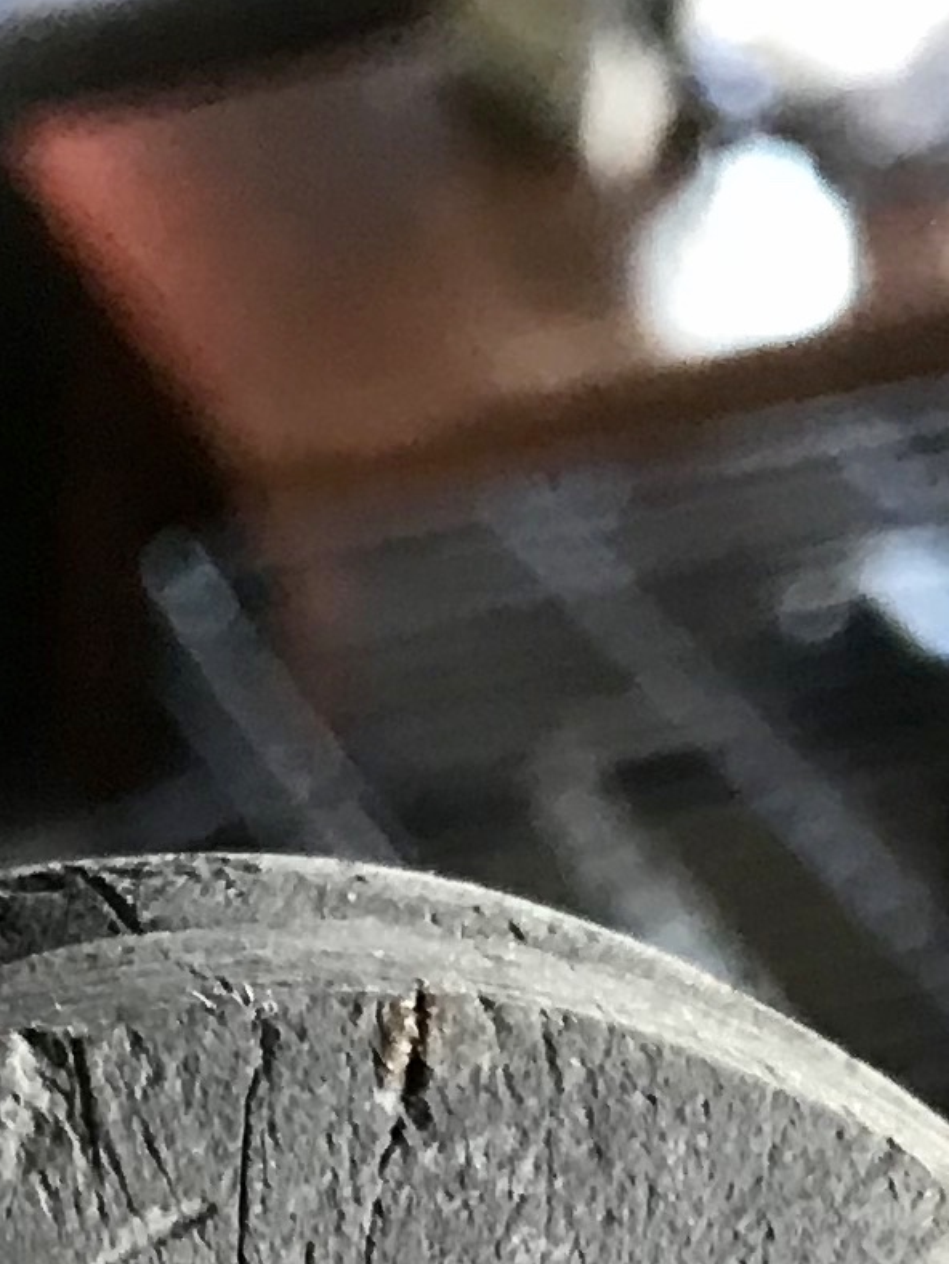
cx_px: 115
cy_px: 3086
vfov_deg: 11.3
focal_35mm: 143
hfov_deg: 10.3
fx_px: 5226
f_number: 1.8
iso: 50
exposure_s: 1/15
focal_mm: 3.99
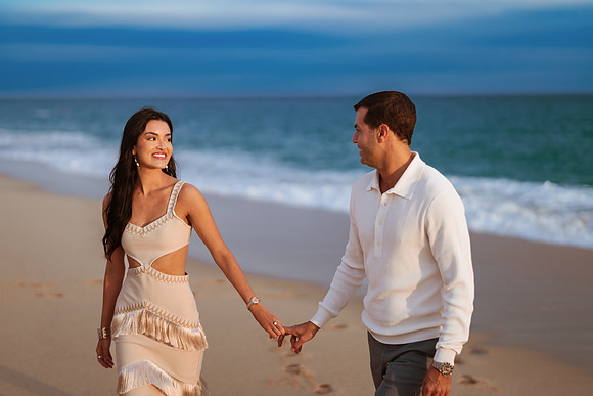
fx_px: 968
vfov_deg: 23.1
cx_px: 296
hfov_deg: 34.1
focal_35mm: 59
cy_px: 198
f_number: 1.4
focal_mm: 58
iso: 250
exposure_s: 1/6400
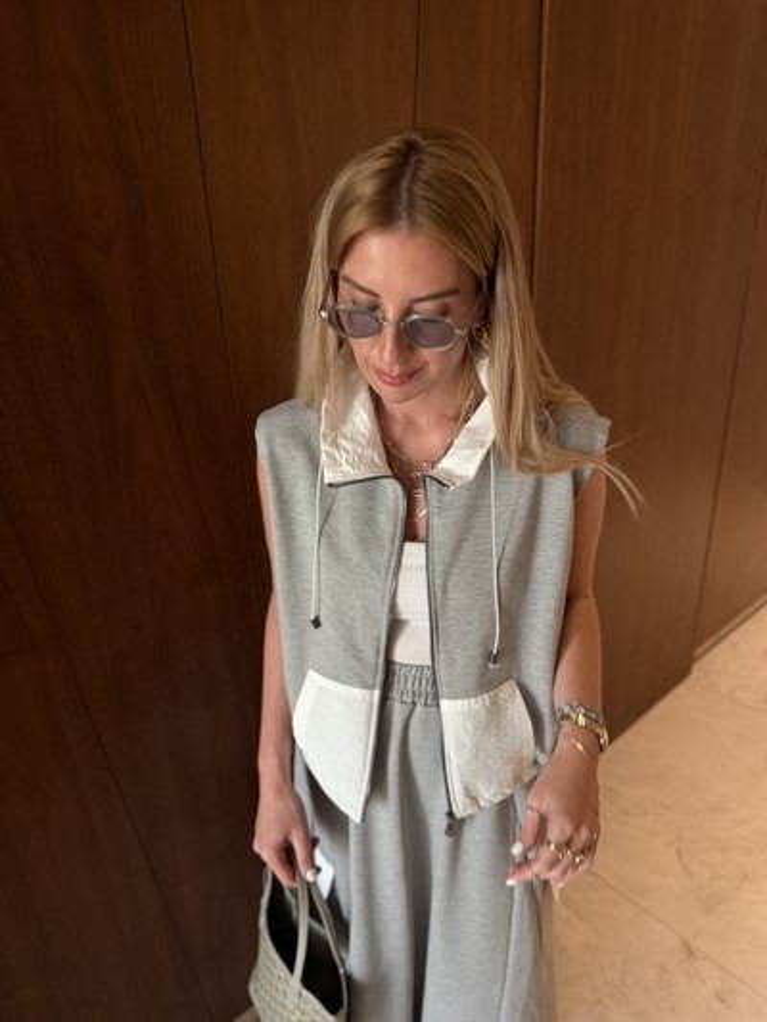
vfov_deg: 71.6
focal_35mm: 24
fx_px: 709
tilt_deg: -24.6
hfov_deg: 56.8
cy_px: 511
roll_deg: +1.7
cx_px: 384
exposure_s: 1/50
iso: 200
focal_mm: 6.76
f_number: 1.78
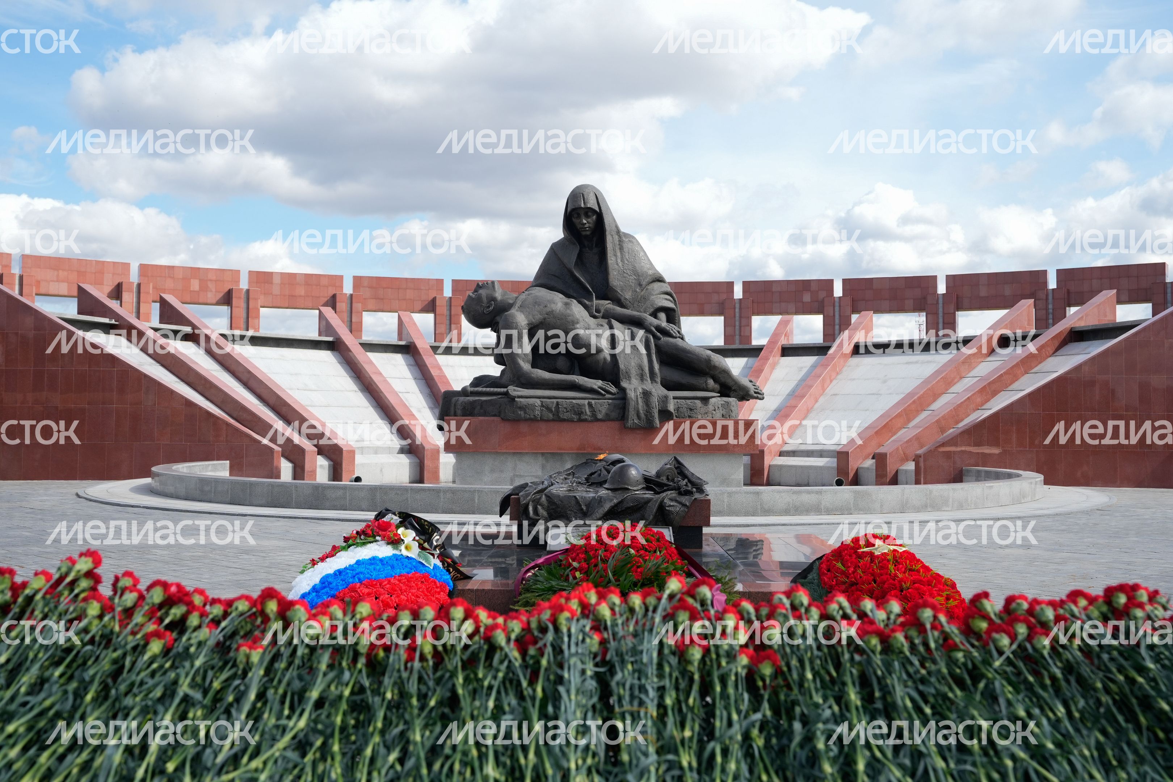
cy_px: 391
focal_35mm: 35
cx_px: 586
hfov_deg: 54.4
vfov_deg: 37.9
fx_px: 1140
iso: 320
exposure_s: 1/1000
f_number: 5
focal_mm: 35
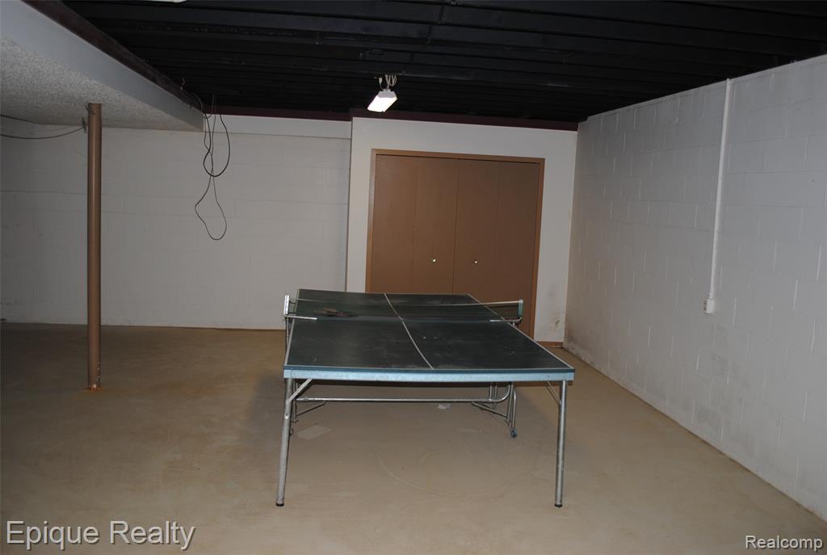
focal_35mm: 30
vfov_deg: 43.8
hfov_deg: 61.8
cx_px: 414
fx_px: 690
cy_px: 278
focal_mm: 20
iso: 200
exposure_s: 1/60
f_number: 3.8
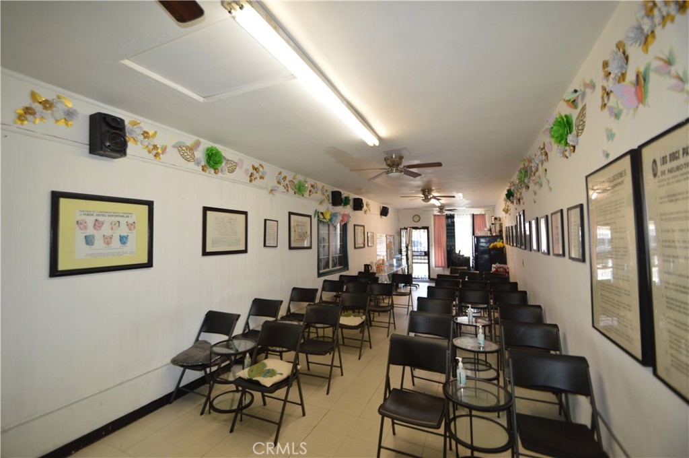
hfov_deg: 100.5
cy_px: 229
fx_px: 287
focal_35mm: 15
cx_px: 344
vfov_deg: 77.2
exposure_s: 1/60
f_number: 4
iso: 400
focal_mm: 10
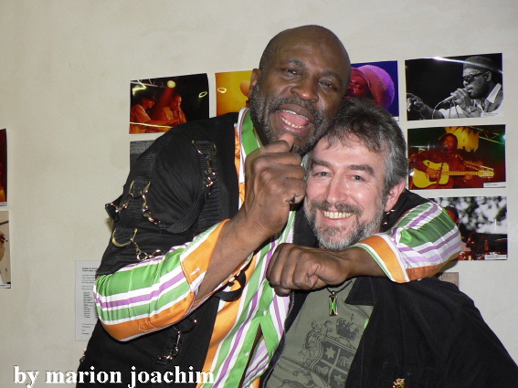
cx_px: 259
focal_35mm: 35
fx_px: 524
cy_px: 194
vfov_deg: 40.7
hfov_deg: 52.6
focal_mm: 6
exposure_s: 1/60
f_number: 2.8
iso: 150
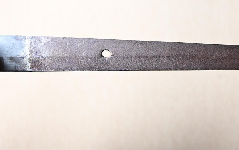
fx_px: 591
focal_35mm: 91
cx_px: 137
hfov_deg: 22.9
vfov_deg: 14.4
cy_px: 49
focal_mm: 43
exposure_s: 1/2
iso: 100
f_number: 4.5
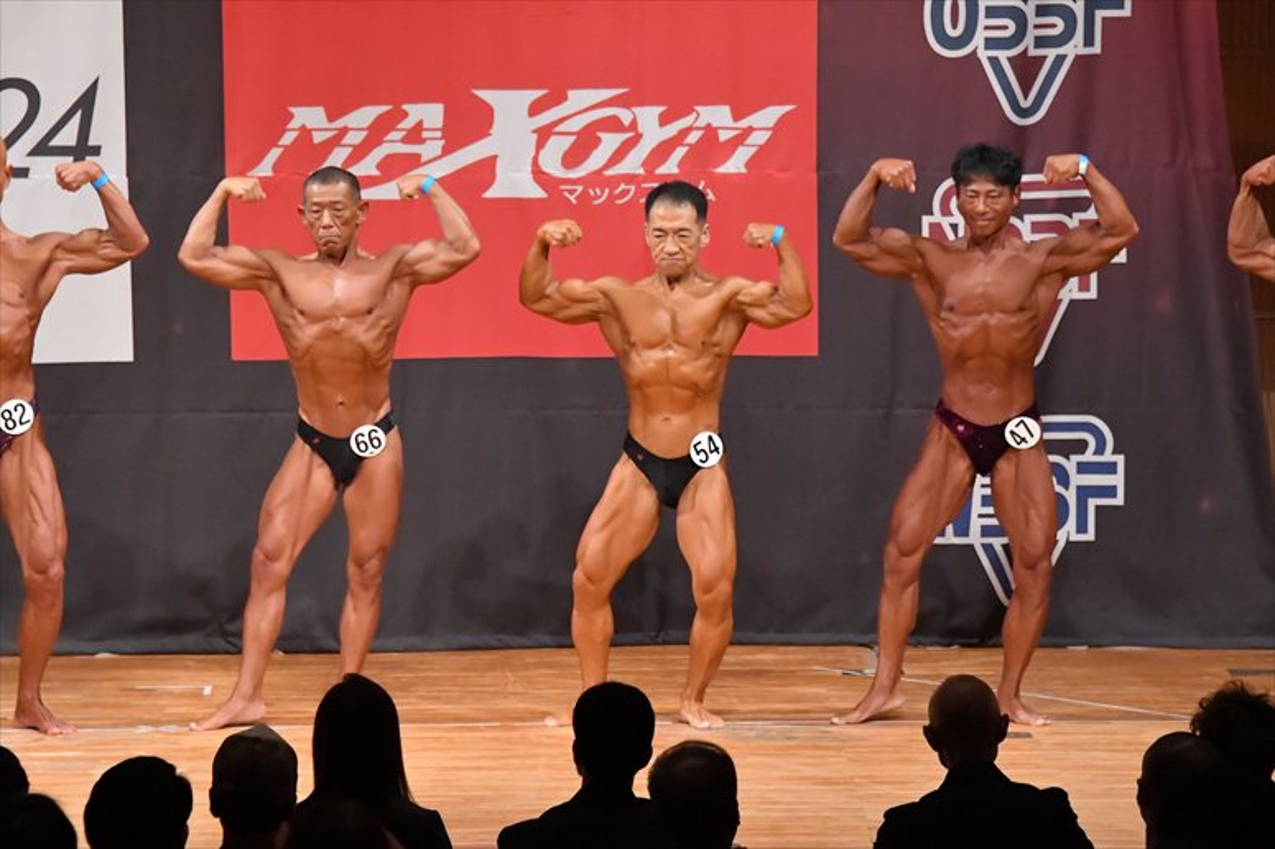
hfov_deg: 9.2
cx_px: 638
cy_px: 424
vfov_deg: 6.1
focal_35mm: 225
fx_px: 7965
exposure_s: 1/400
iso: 10000
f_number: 5.6
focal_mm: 150
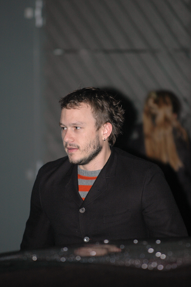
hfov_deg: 4.3
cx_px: 93
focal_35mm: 318
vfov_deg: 6.5
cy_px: 150
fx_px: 2535
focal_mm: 200
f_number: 2.8
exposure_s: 1/200
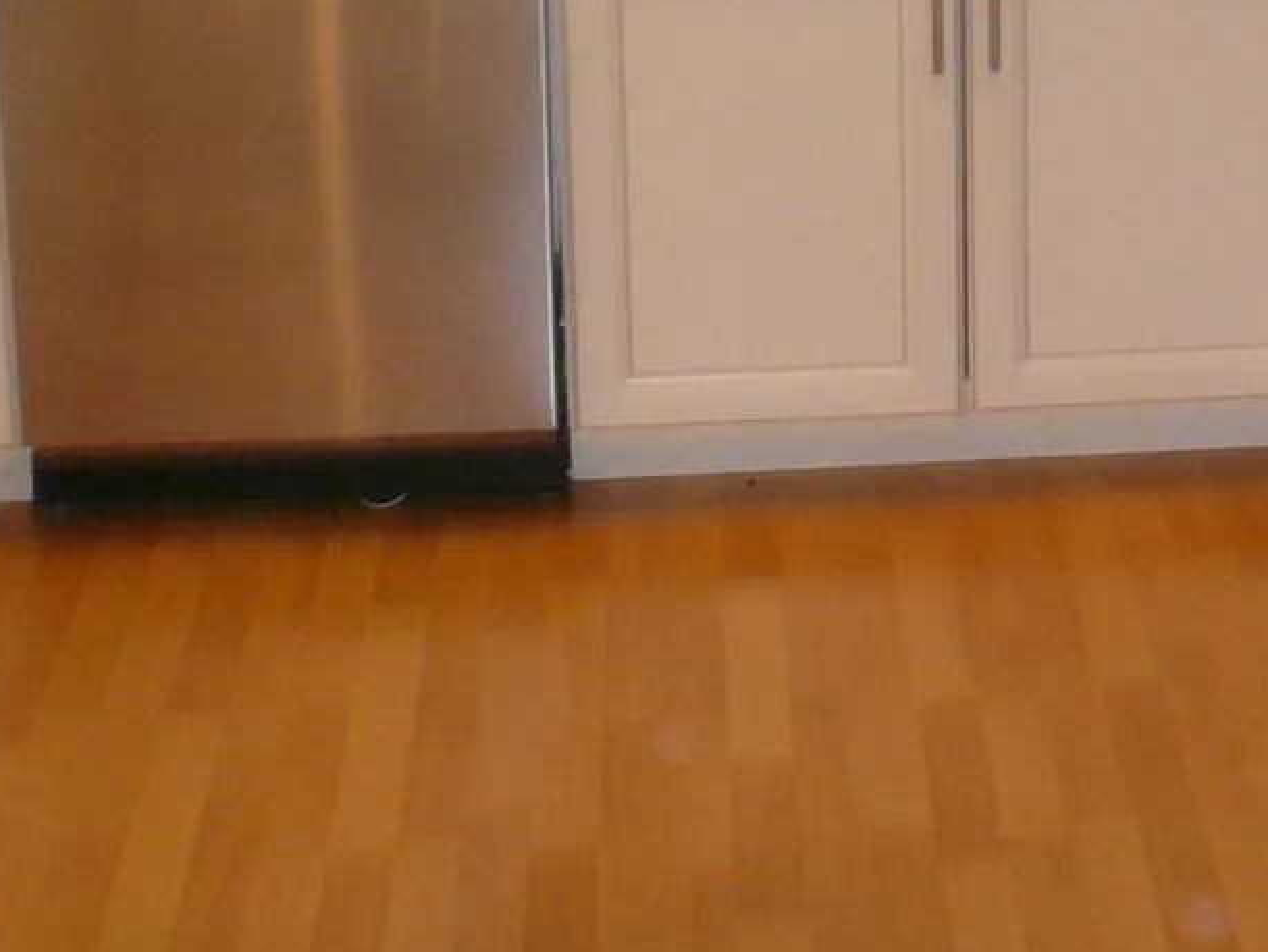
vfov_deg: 15.0
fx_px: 3445
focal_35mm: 94
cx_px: 1208
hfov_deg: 20.3
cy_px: -306
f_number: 2.8
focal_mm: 4.6
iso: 125
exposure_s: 1/30
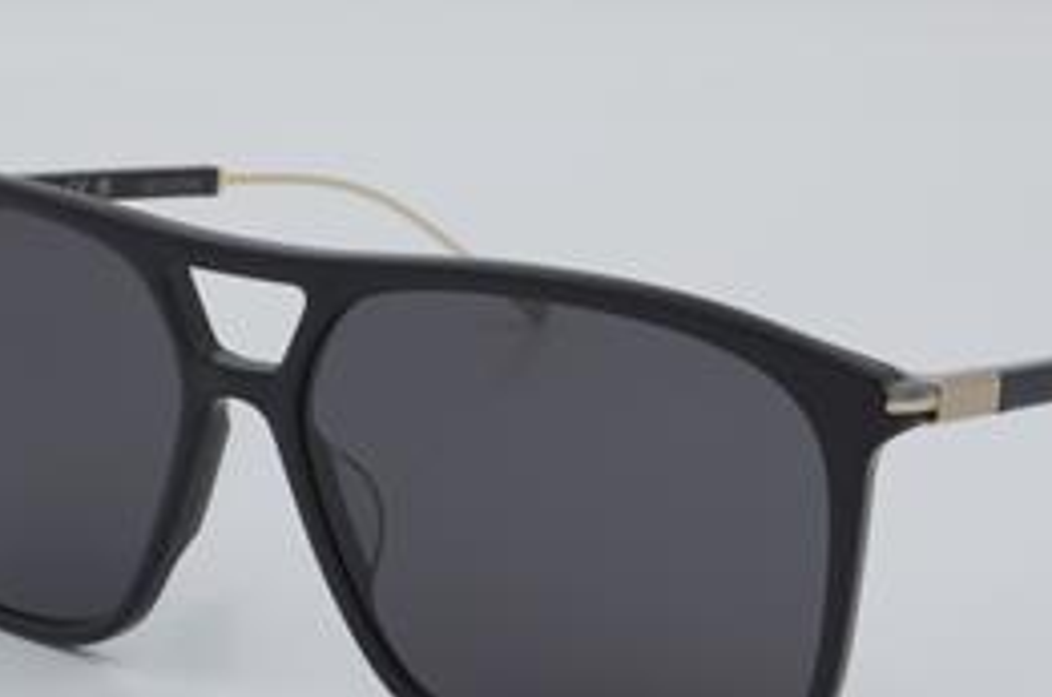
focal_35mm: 115
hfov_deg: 17.8
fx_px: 3354
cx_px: 572
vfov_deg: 11.9
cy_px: 399
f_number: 32
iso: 100
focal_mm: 50
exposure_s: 1/4
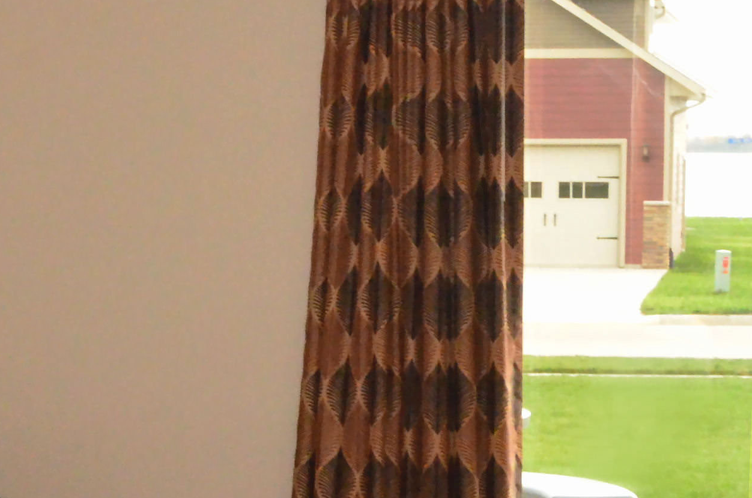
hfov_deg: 16.1
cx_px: -55
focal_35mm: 124
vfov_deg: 11.0
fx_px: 2584
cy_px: 315
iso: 3200
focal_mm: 21
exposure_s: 1/200
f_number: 18
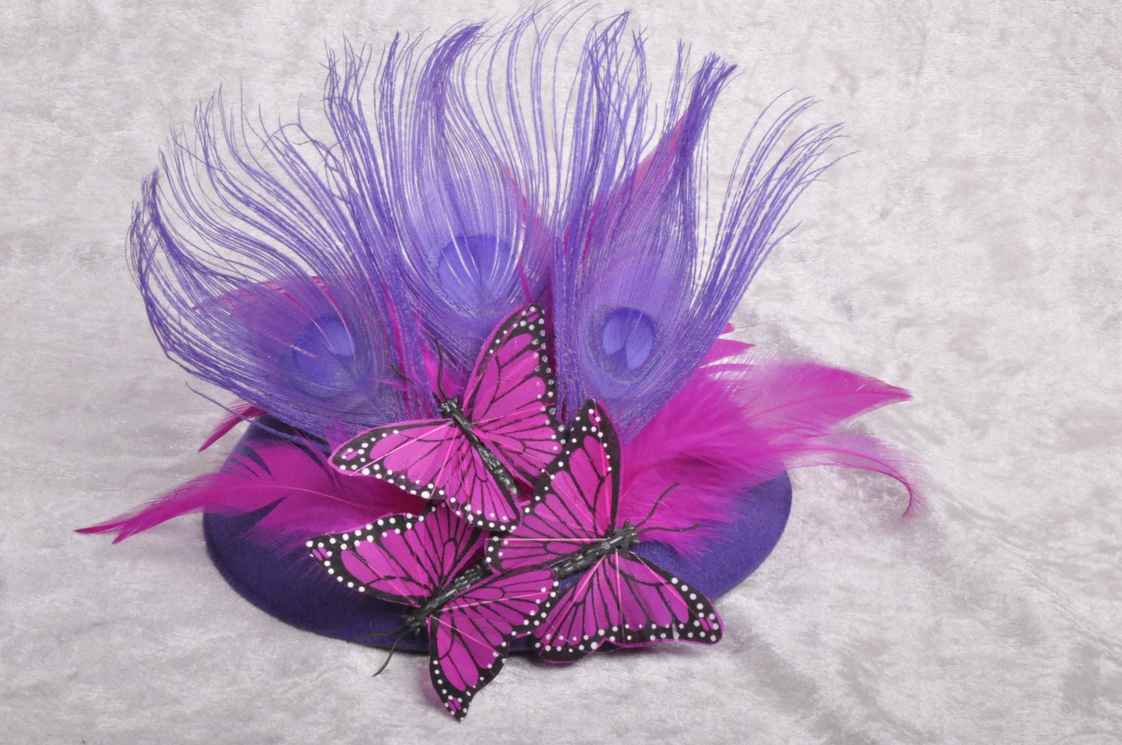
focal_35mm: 120
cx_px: 561
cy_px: 372
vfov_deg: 11.4
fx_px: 3735
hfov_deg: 17.1
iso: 3200
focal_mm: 80
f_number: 36
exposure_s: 1/160
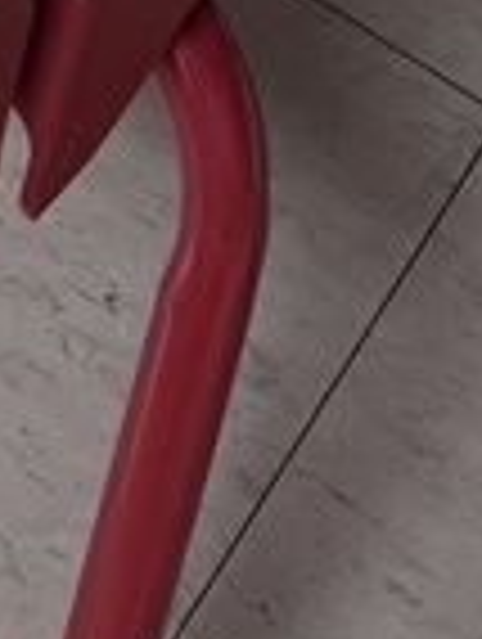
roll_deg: -1.1
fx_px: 3202
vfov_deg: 8.4
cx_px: -225
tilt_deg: -28.6
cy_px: -1606
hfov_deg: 8.4
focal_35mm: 173
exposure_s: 1/120
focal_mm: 6.76
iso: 100
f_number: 1.78
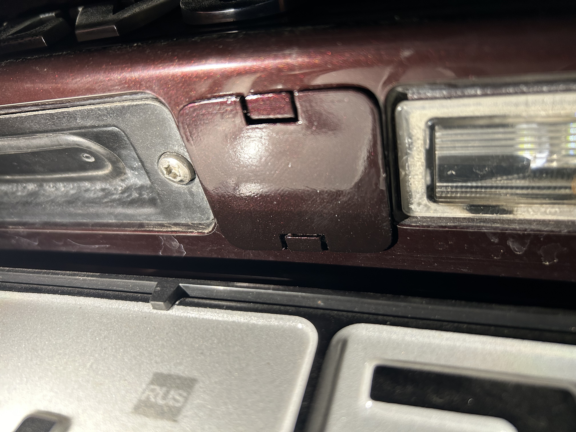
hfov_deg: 67.3
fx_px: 433
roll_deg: +7.8
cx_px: 288
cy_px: 216
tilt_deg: -20.8
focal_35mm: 26
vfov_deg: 53.1
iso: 160
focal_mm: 5.7
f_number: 1.5
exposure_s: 1/60
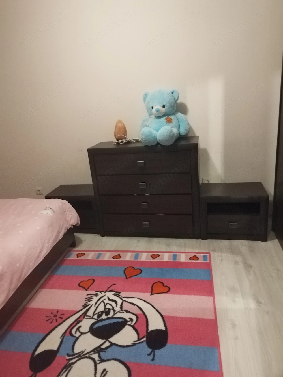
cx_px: 142
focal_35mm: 26
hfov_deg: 53.0
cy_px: 188
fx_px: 284
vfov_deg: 67.3
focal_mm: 6.24
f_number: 1.8
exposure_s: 1/20
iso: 2759
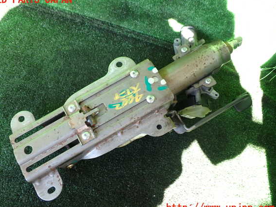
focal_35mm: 32
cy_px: 104
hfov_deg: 56.8
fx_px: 255
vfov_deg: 44.1
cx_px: 130
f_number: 2.3
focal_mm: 5.4
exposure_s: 1/60
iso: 160
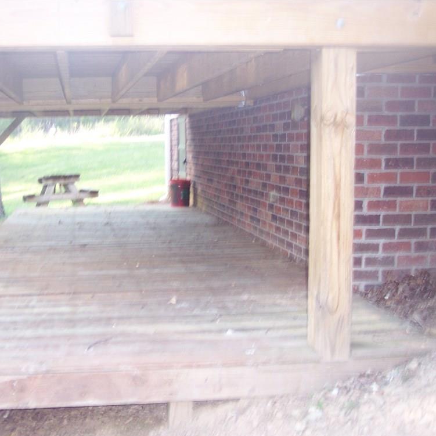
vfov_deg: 36.1
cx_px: 149
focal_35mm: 47
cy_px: 221
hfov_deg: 35.7
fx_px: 670
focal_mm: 8
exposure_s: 1/60
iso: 140
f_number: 2.8
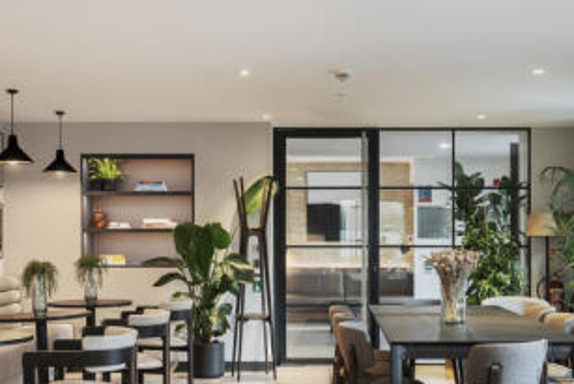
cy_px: 269
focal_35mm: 48
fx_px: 766
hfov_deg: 41.0
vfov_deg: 27.9
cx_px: 322
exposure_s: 1.6
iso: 160
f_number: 16
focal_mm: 31
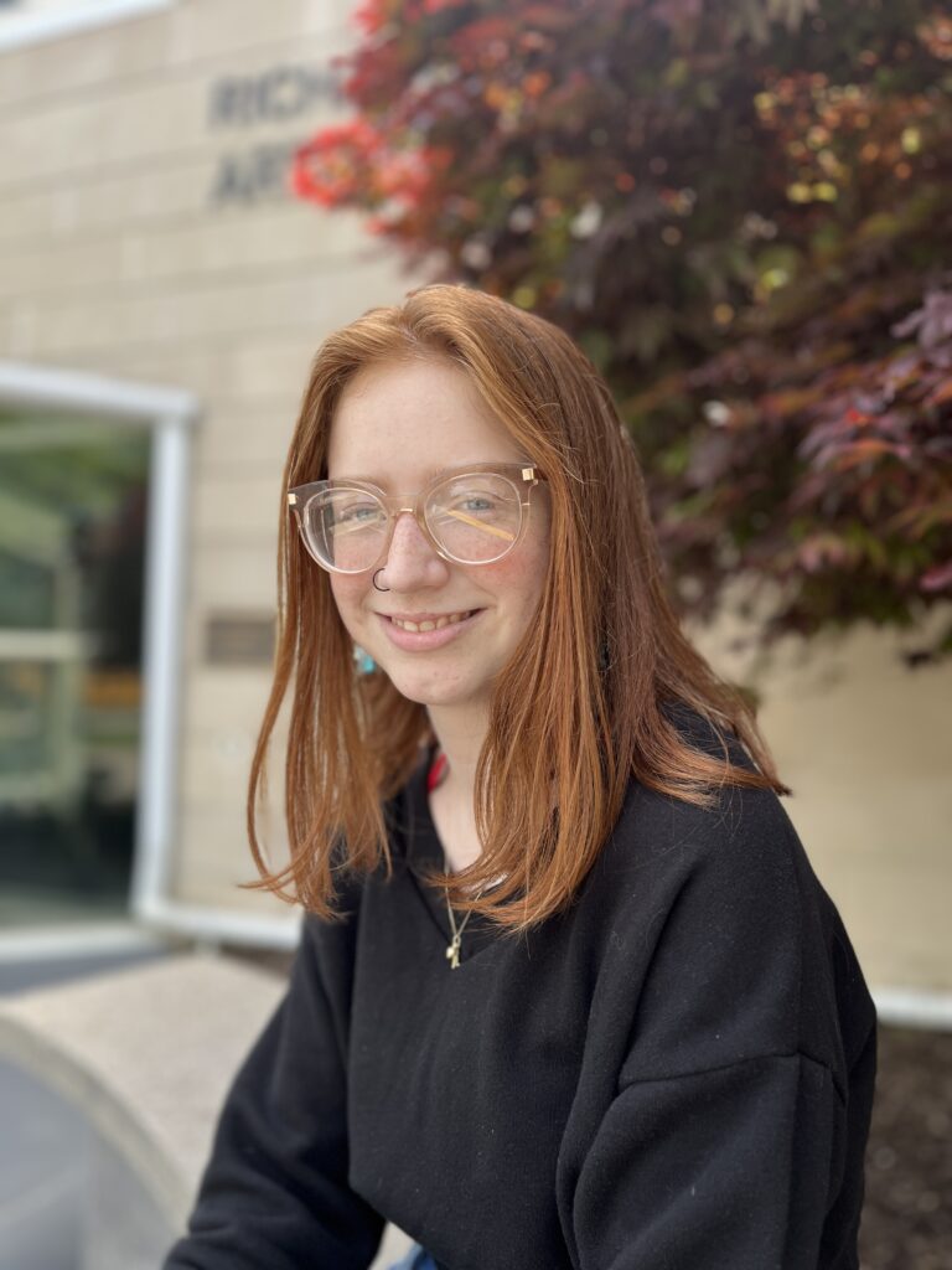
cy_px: 635
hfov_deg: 53.1
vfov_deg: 67.3
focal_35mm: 26
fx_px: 953
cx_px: 476
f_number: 1.6
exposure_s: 1/440
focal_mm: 5.1
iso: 50
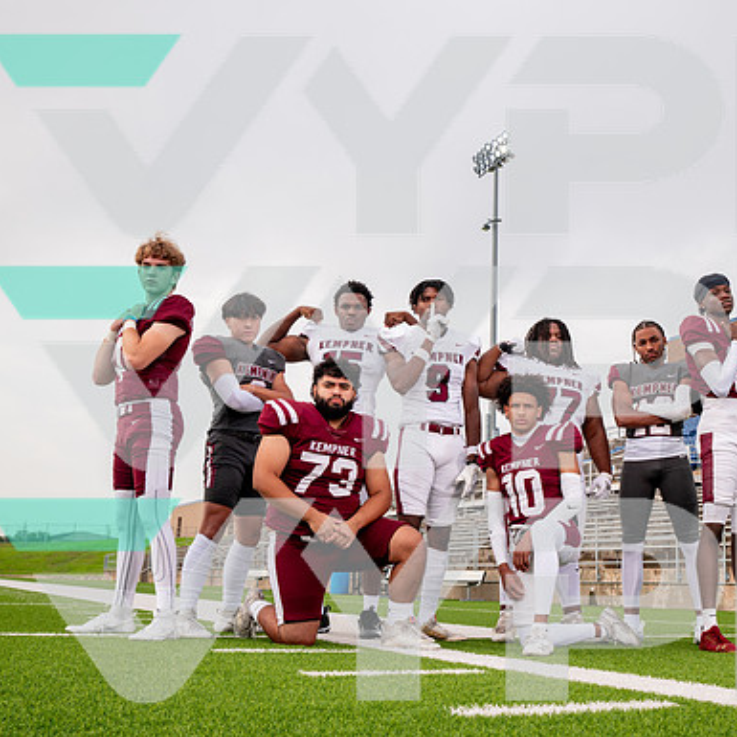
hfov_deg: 40.5
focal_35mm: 41
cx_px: 475
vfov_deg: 40.9
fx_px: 988
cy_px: 368
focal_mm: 32
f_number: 7.1
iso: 125
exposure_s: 1/320
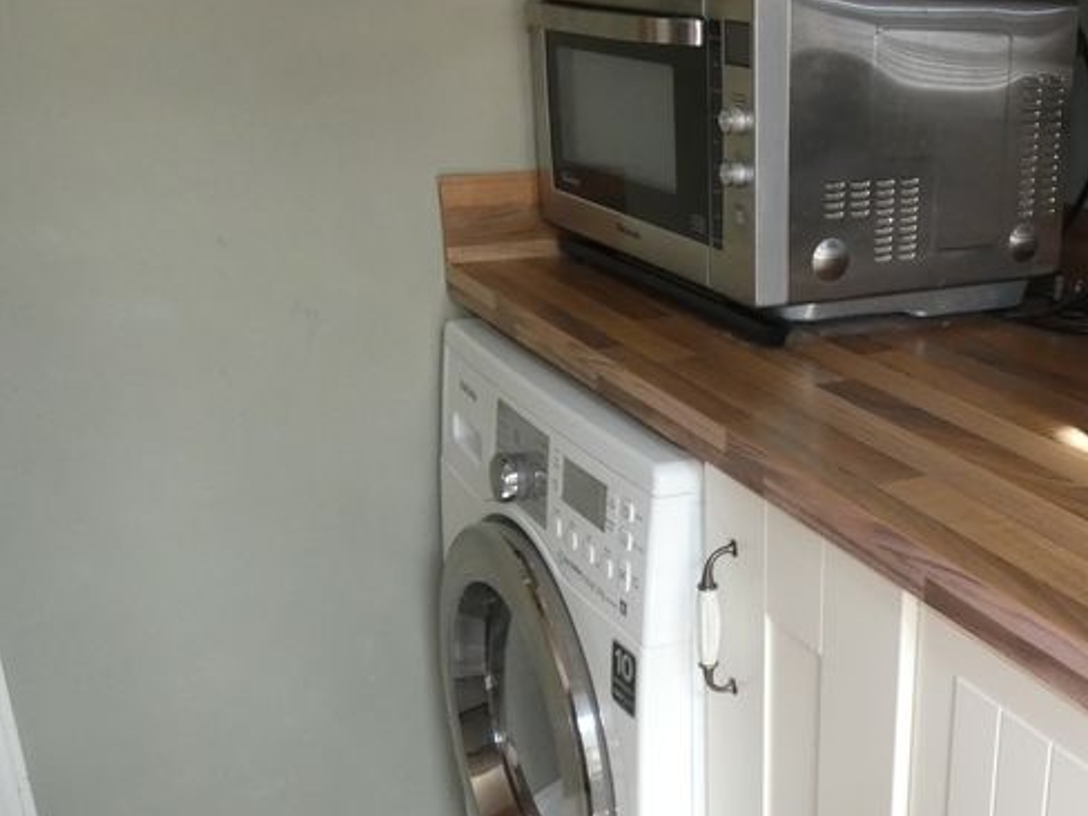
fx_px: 1320
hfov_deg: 41.5
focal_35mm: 42
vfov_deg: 34.2
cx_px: 963
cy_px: 515
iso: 320
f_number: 2.8
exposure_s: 1/60
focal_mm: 3.6
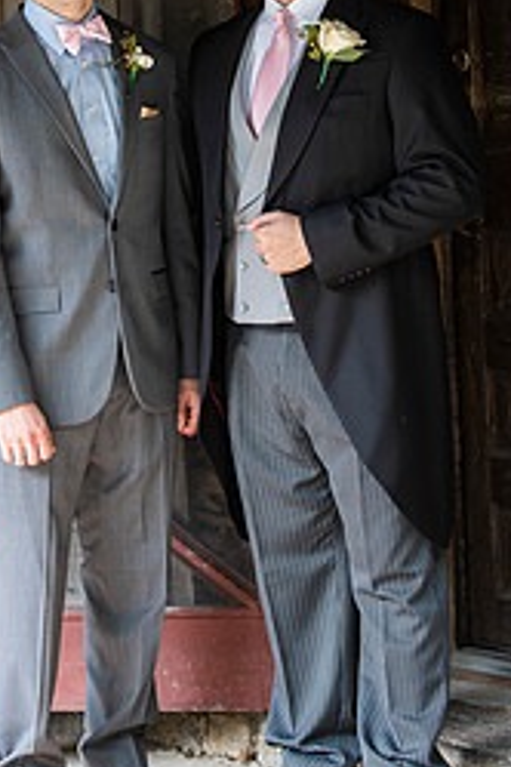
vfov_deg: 13.8
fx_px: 3151
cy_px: 172
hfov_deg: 9.3
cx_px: 185
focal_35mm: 148
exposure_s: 1/250
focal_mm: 82
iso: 400
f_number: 3.5
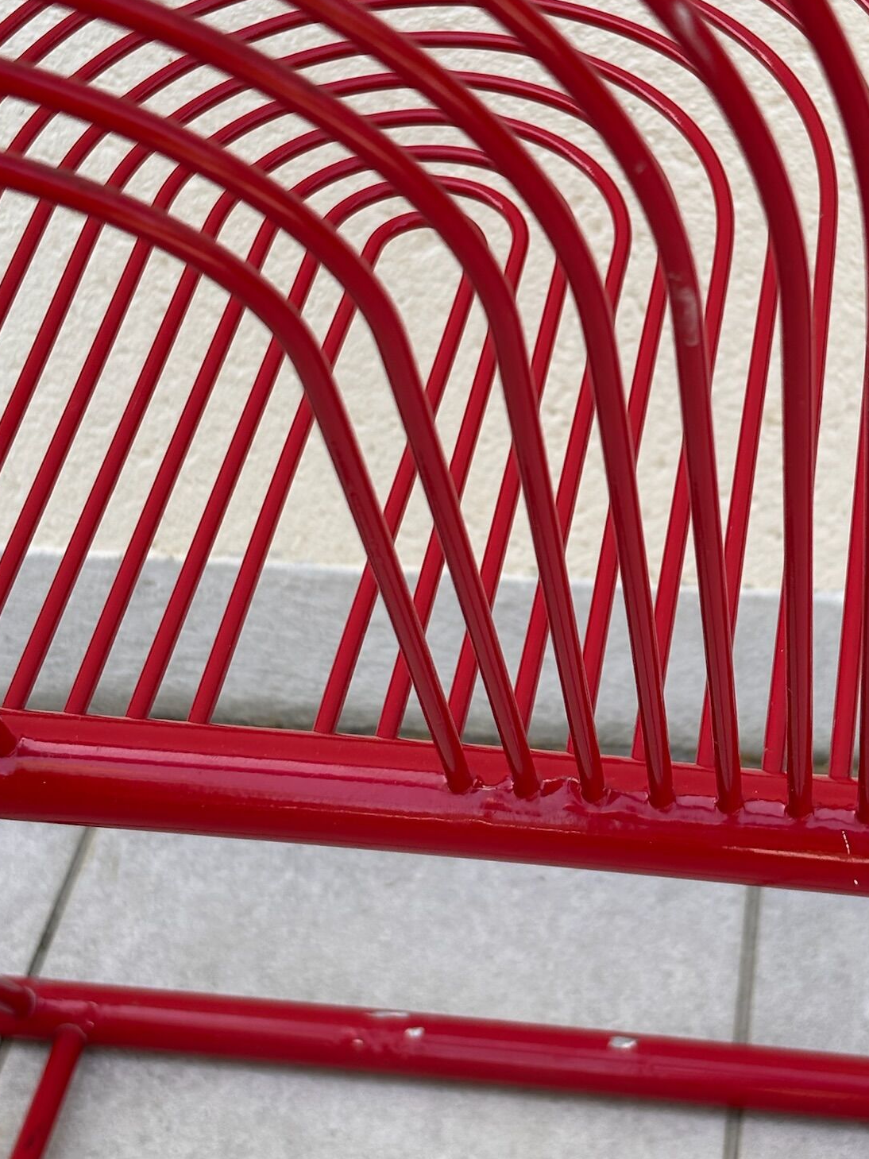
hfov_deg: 20.1
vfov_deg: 26.6
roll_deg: +1.6
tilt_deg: -34.6
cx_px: 562
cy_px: 449
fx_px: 2444
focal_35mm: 73
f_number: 1.6
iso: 32
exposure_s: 1/349
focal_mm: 5.96
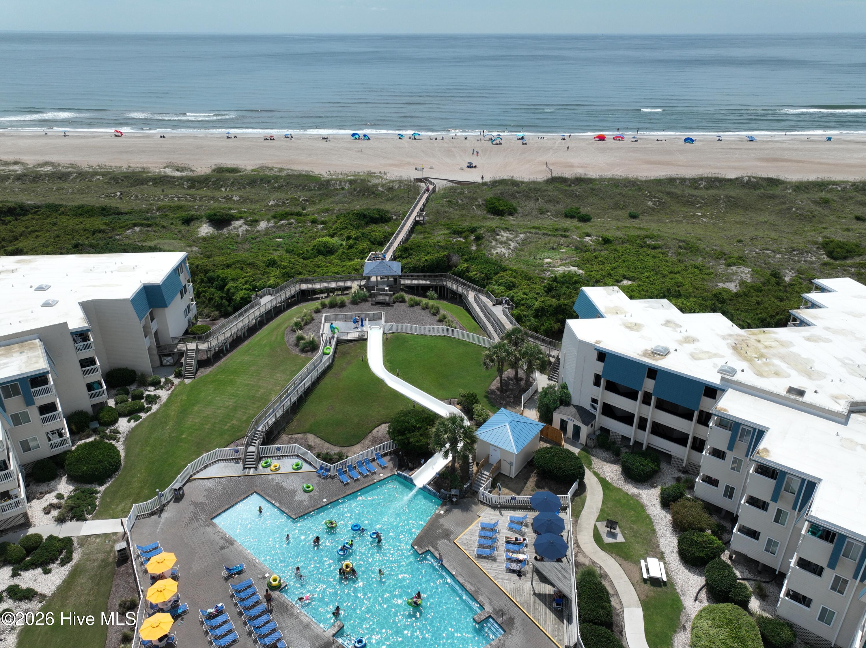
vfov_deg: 56.8
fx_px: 600
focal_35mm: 24
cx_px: 433
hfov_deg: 71.6
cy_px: 324
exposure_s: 1/3200
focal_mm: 12.29
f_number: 2.8
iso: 110
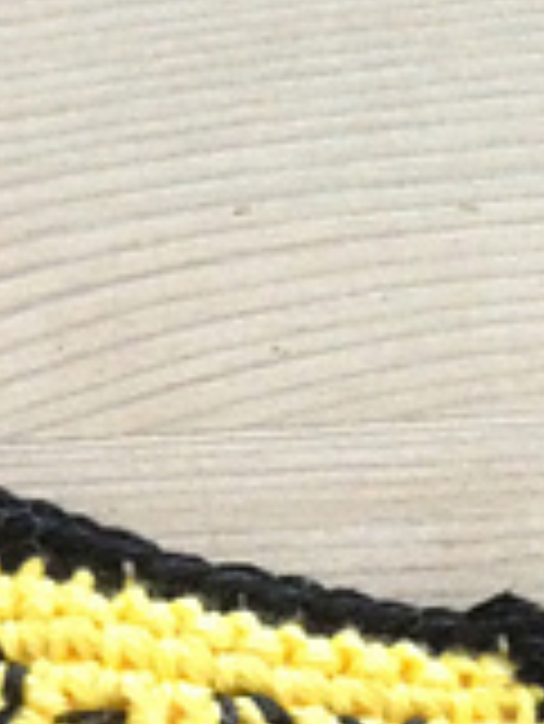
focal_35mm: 131
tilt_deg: -77.7
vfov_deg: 14.1
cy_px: 1079
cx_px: -342
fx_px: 2741
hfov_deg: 10.8
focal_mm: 4.12
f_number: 2.4
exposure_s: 1/17
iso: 400
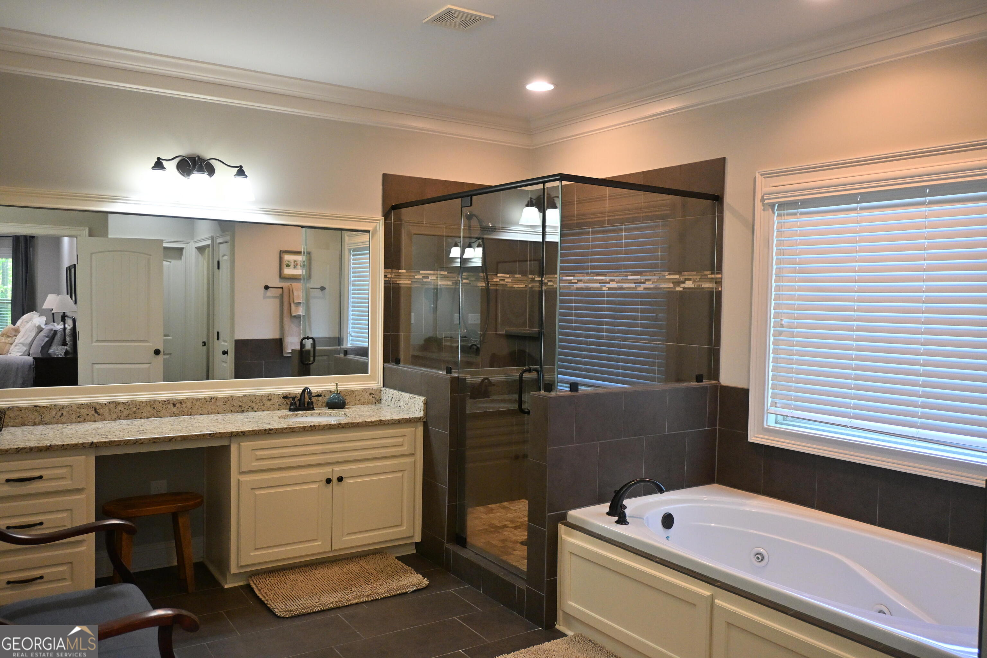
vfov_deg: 44.6
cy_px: 329
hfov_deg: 63.2
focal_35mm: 29
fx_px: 802
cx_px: 494
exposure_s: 1/125
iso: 1100
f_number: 3.8
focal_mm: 19.5
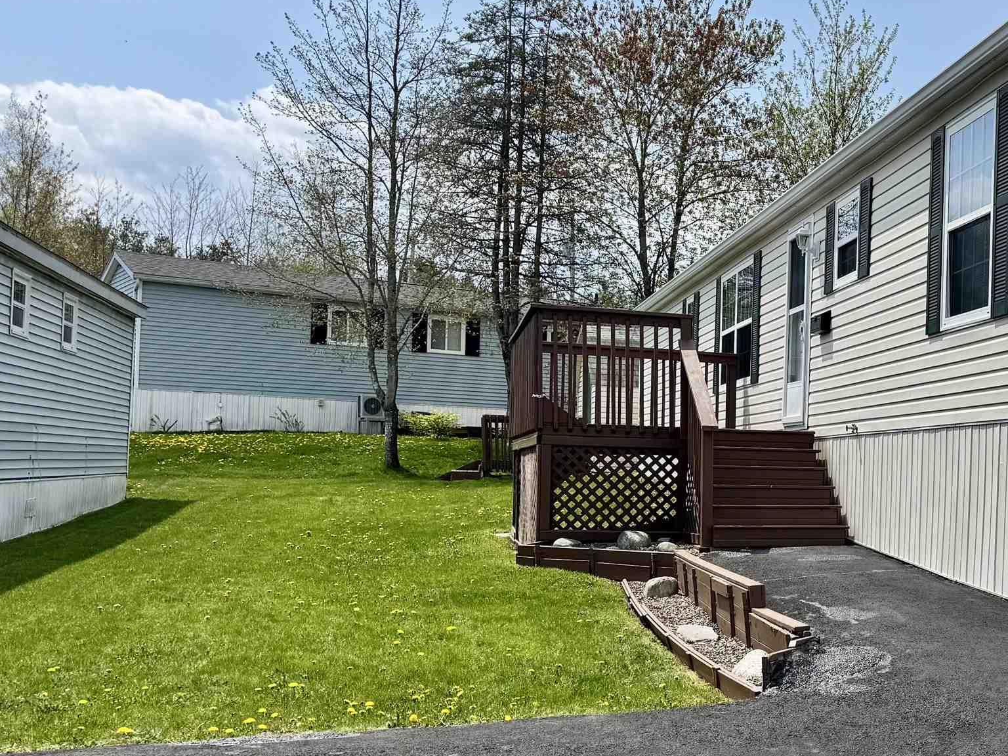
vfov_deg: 30.2
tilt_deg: +1.4
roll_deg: -1.0
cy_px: 444
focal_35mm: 48
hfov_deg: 36.5
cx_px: 956
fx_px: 1398
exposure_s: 1/7937
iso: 80
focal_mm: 6.76
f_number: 1.78
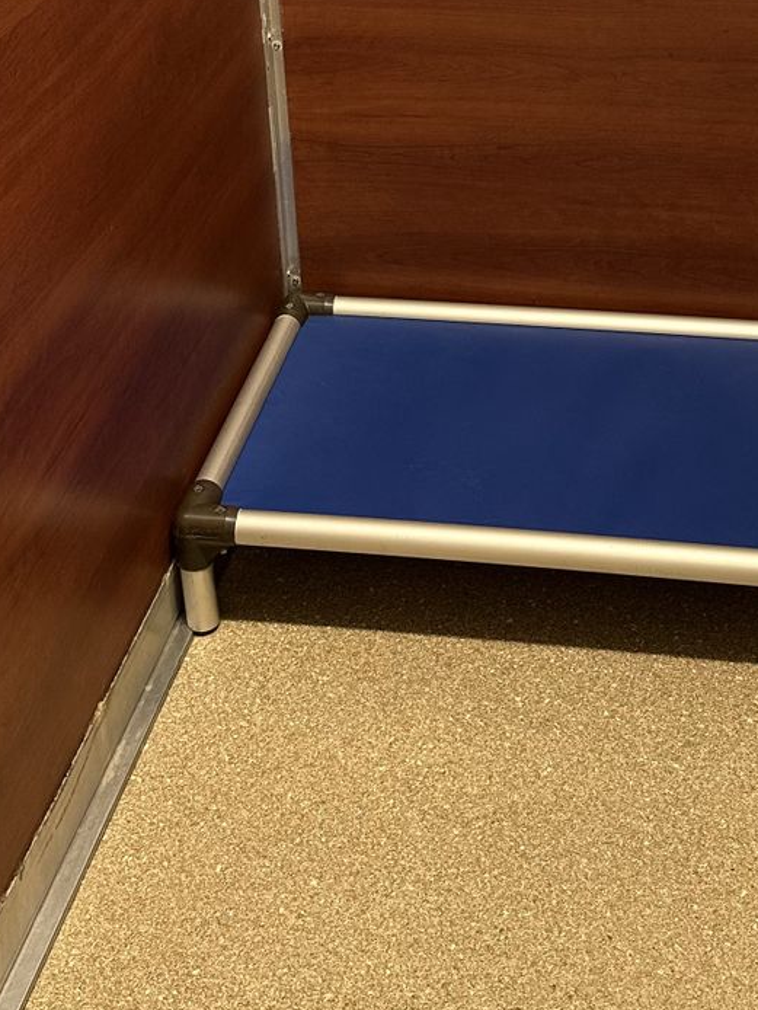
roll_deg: +2.3
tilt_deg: -20.8
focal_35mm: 59
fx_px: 1722
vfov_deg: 30.9
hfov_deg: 24.8
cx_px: 403
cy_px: 57
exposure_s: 1/60
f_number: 1.78
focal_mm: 6.86
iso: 125
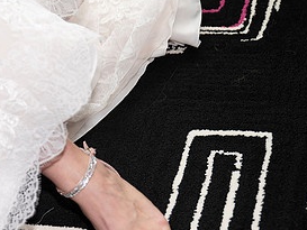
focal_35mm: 98
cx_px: -9
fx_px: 870
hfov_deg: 19.4
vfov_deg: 15.1
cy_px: 159
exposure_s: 1/1600
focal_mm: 48
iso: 1600
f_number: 2.8
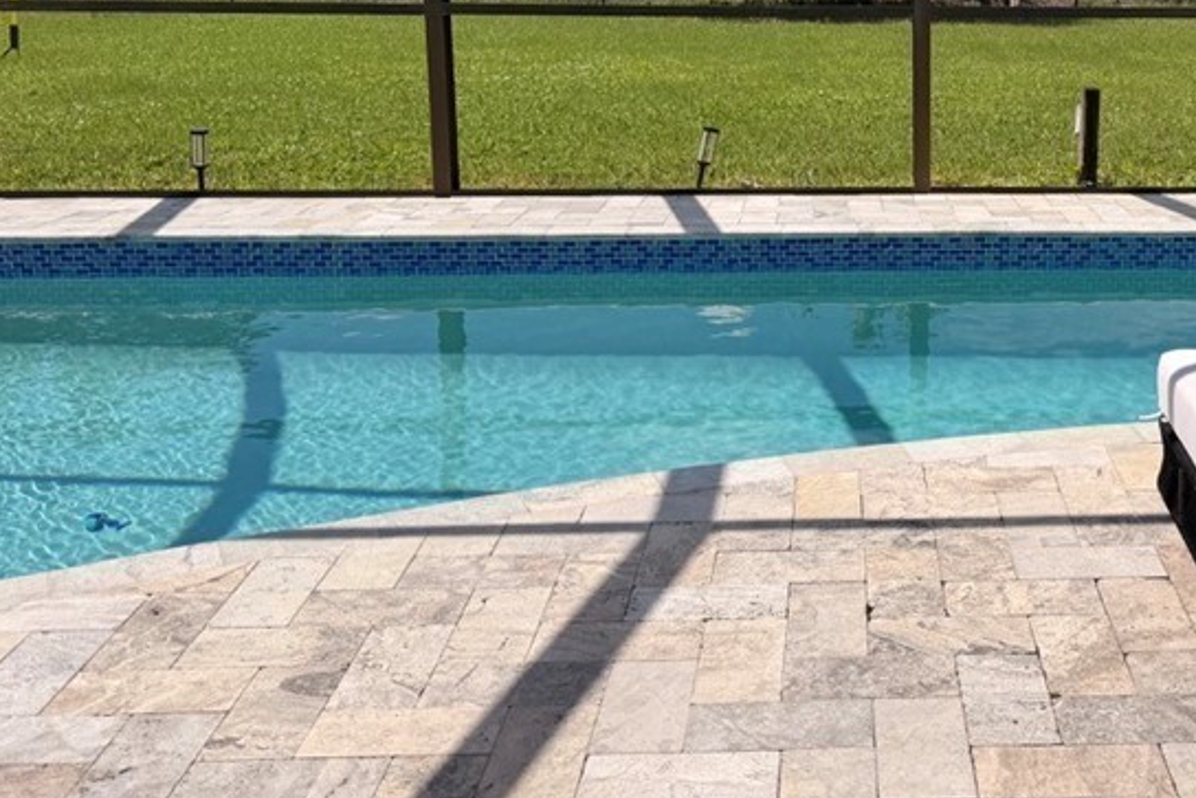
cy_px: 160
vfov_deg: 28.1
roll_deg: -3.0
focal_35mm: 47
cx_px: 941
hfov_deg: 40.3
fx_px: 1562
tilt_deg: -8.4
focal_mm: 6.76
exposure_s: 1/5319
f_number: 1.78
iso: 80
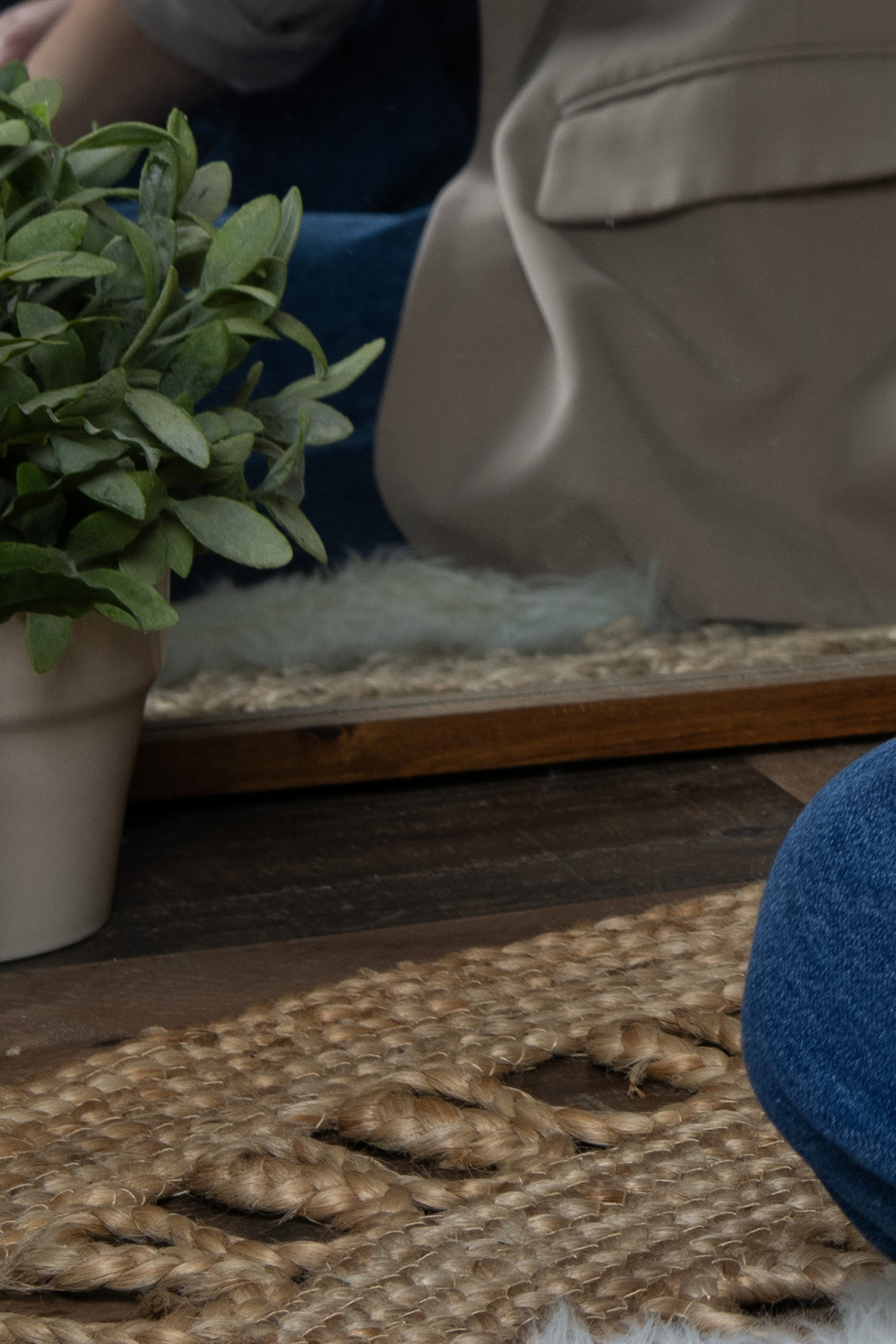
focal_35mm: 243
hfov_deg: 5.5
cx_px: 2068
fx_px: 9071
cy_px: -424
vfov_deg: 8.4
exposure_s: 1/200
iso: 80
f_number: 7.1
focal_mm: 52
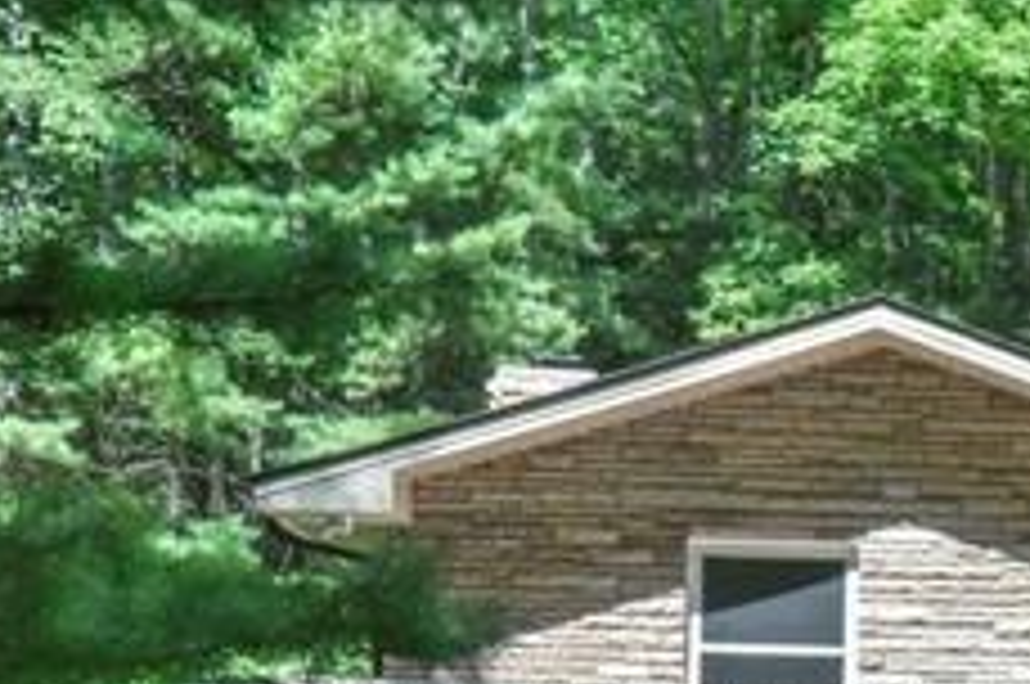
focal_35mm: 154
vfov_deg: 8.8
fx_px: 4400
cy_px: 884
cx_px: 1318
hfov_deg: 12.9
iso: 4000
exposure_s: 1/250
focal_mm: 55
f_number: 16
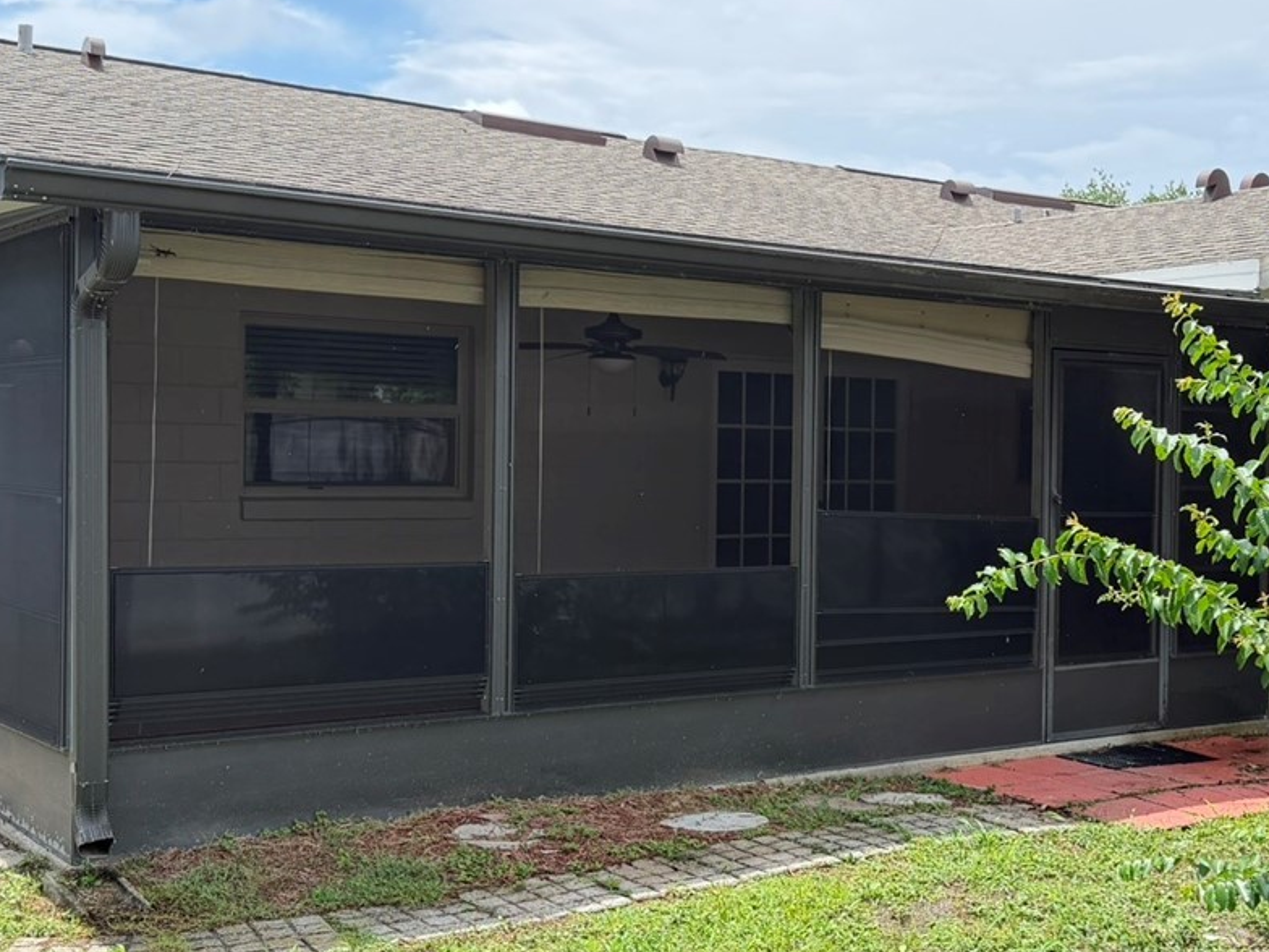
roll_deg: +0.3
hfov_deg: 38.6
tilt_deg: -0.4
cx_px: 813
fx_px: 1796
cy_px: 481
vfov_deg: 29.7
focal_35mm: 49
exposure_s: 1/1271
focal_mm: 6.76
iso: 100
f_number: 1.78
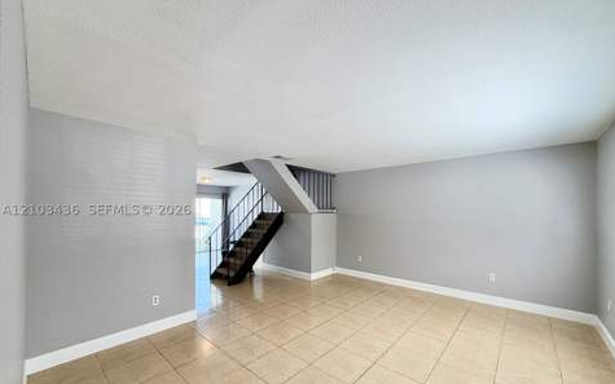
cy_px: 209
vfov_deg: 74.6
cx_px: 309
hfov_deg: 101.5
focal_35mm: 15
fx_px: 251
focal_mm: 2.22
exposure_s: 1/120
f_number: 2.2
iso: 200
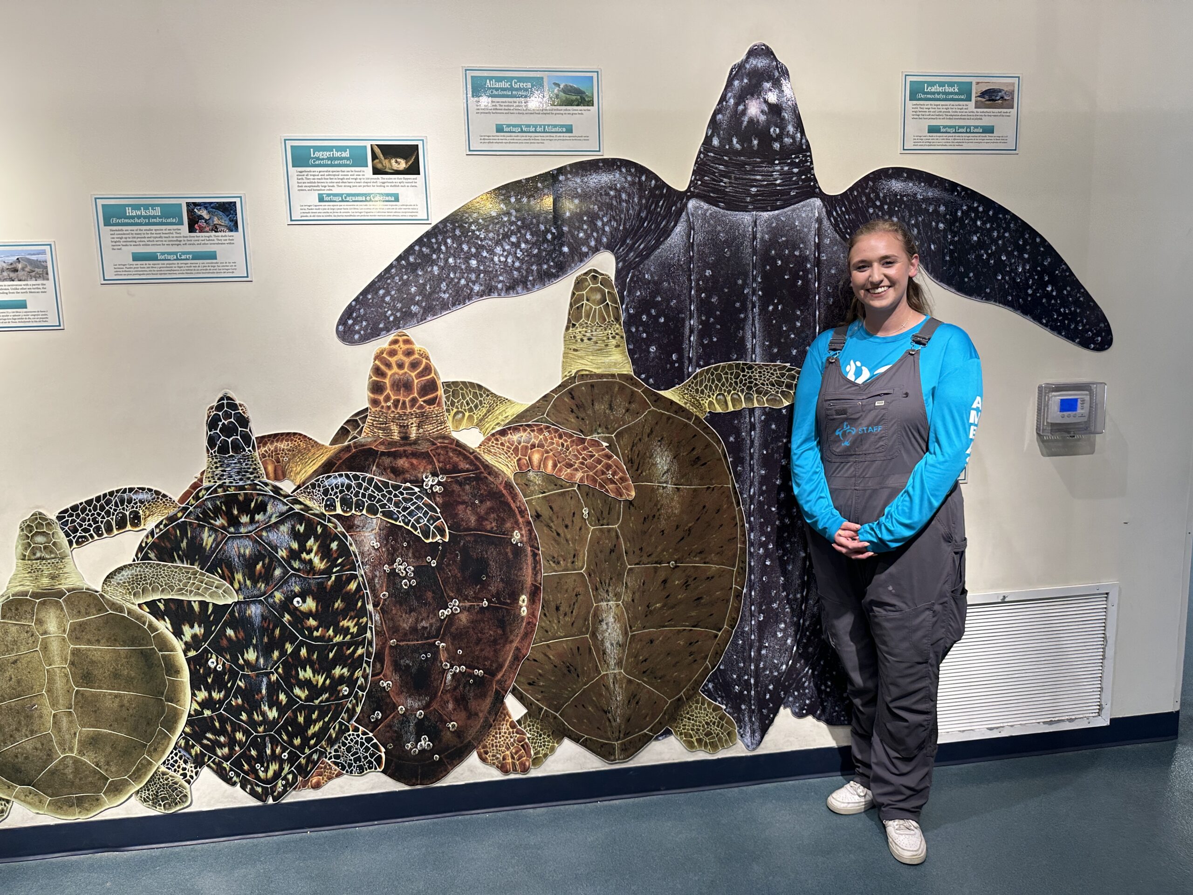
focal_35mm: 24
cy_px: 448
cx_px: 596
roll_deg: +0.8
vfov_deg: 56.8
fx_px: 827
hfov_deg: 71.6
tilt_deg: -8.4
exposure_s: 1/120
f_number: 1.78
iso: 160
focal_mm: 6.86
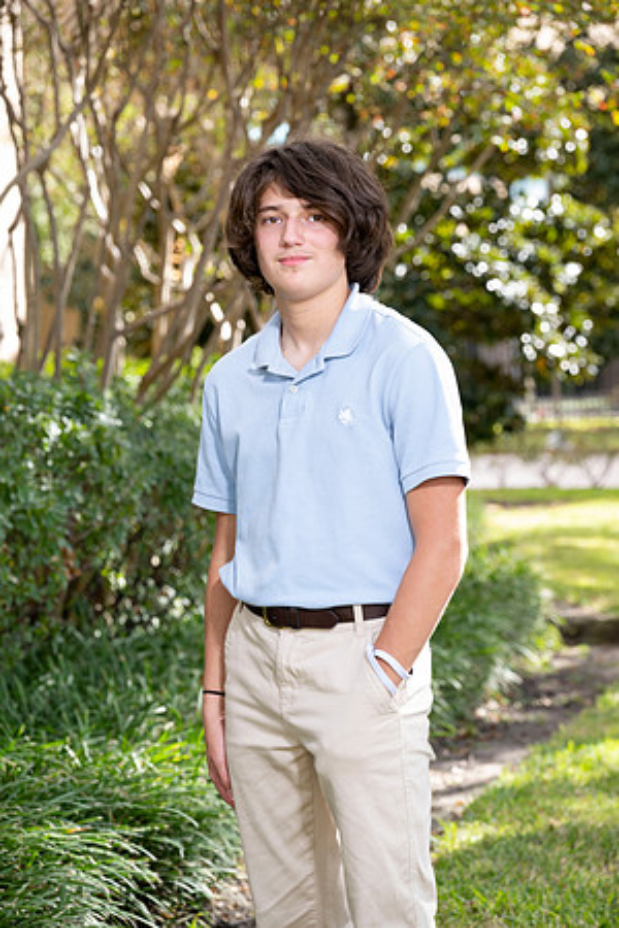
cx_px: 310
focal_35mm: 120
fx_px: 3095
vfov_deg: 17.1
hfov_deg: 11.4
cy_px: 464
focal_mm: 120
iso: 400
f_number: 6.3
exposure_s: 1/160
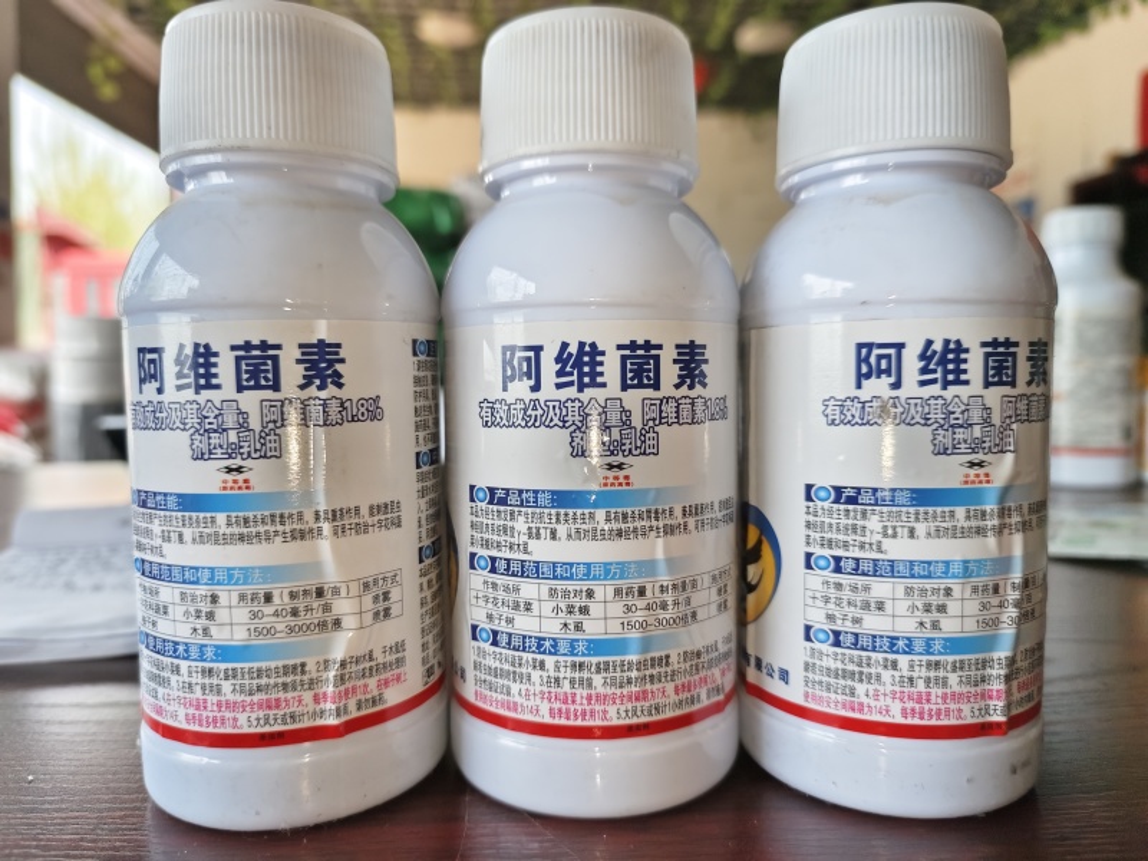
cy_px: 430
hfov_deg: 73.9
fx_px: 763
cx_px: 574
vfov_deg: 58.9
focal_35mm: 23
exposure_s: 1/412
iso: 71
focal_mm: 5.5
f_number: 1.75
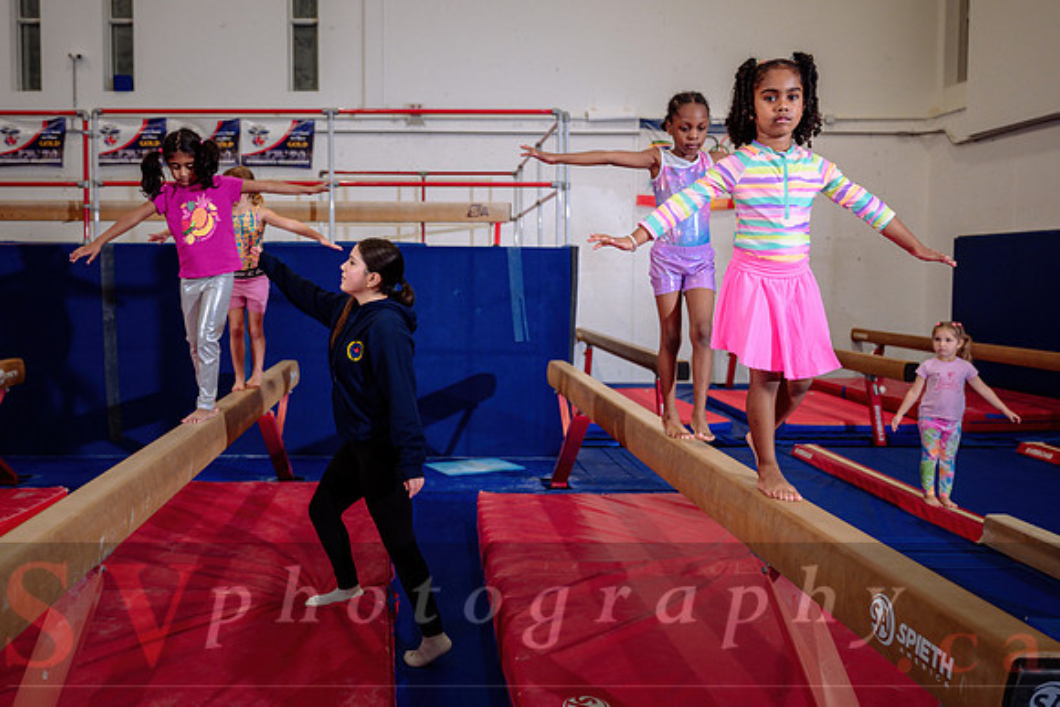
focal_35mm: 33
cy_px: 322
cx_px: 433
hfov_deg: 56.7
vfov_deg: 39.8
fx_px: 975
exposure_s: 1/250
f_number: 3.5
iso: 800
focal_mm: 28
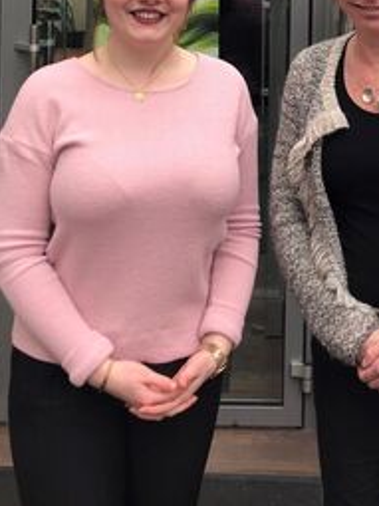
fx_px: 643
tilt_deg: +1.6
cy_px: 125
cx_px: 264
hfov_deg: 32.5
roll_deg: -0.3
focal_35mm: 44
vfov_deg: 41.7
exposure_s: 1/246
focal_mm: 3.99
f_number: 1.8
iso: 20
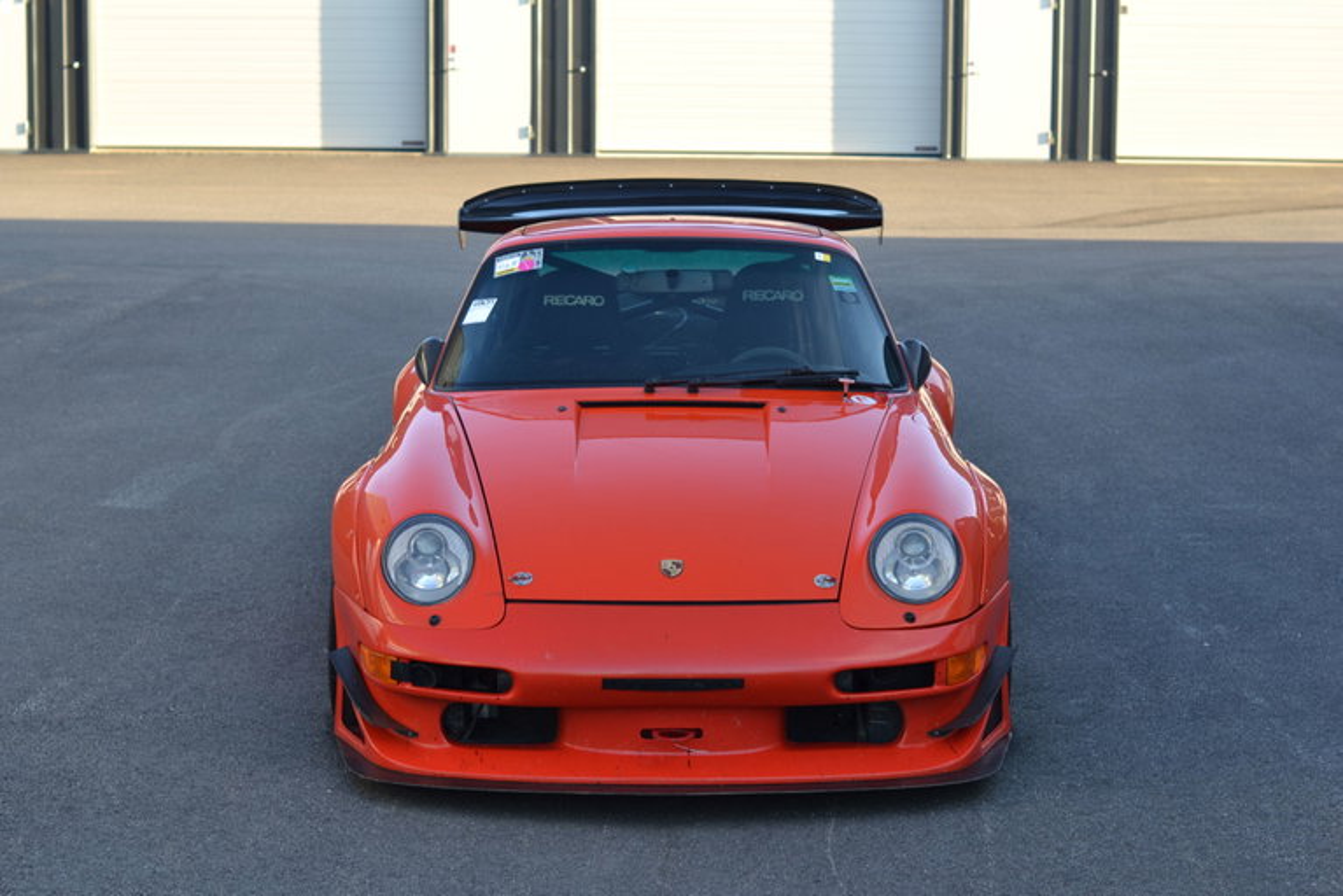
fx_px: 2799
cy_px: 448
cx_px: 672
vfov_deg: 18.2
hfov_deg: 27.0
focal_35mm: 75
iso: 100
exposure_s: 1/100
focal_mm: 50
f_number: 4
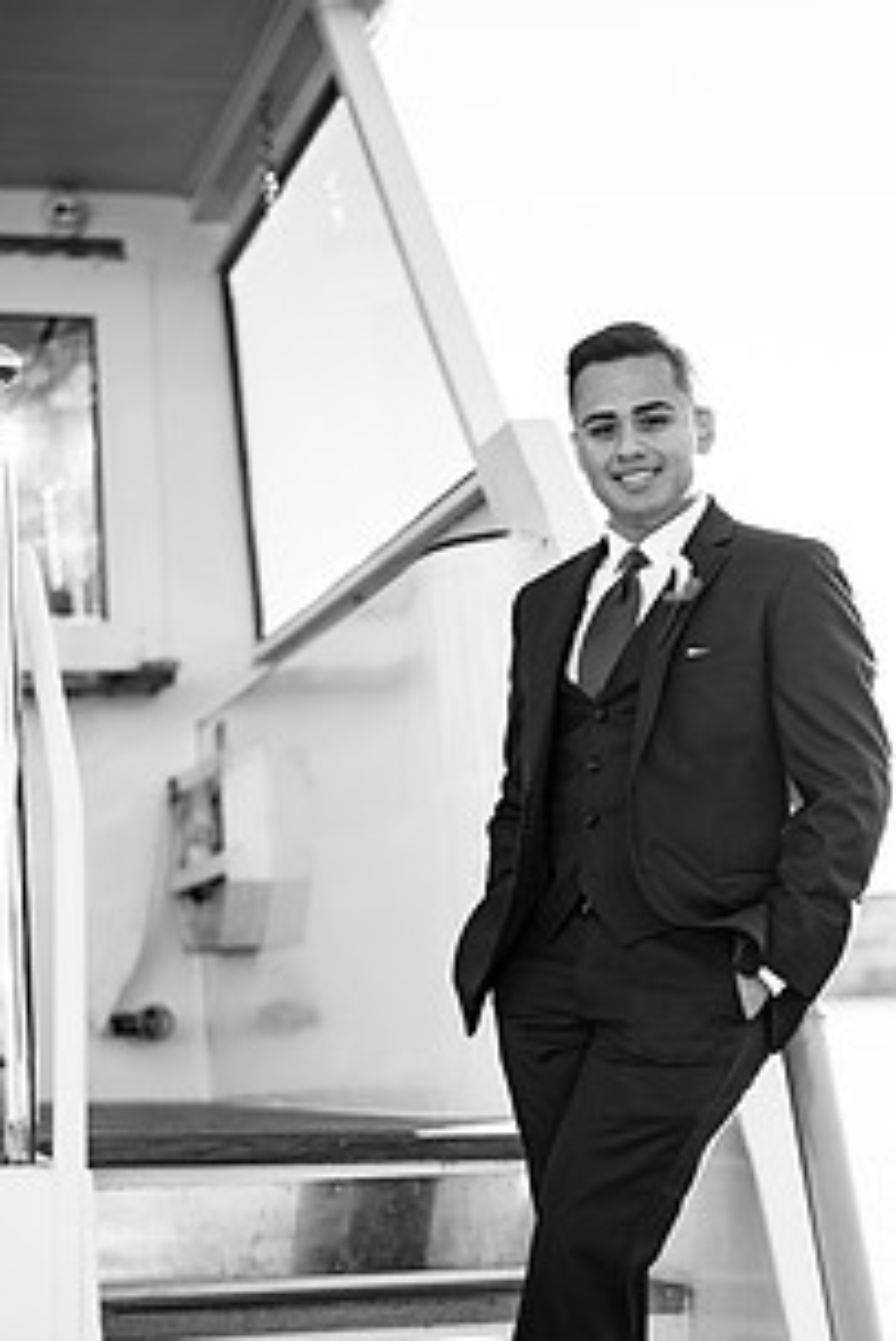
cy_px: 843
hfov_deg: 18.4
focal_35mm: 74
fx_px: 2759
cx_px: 561
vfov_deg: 27.2
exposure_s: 1/2000
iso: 160
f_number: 1.4
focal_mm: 50
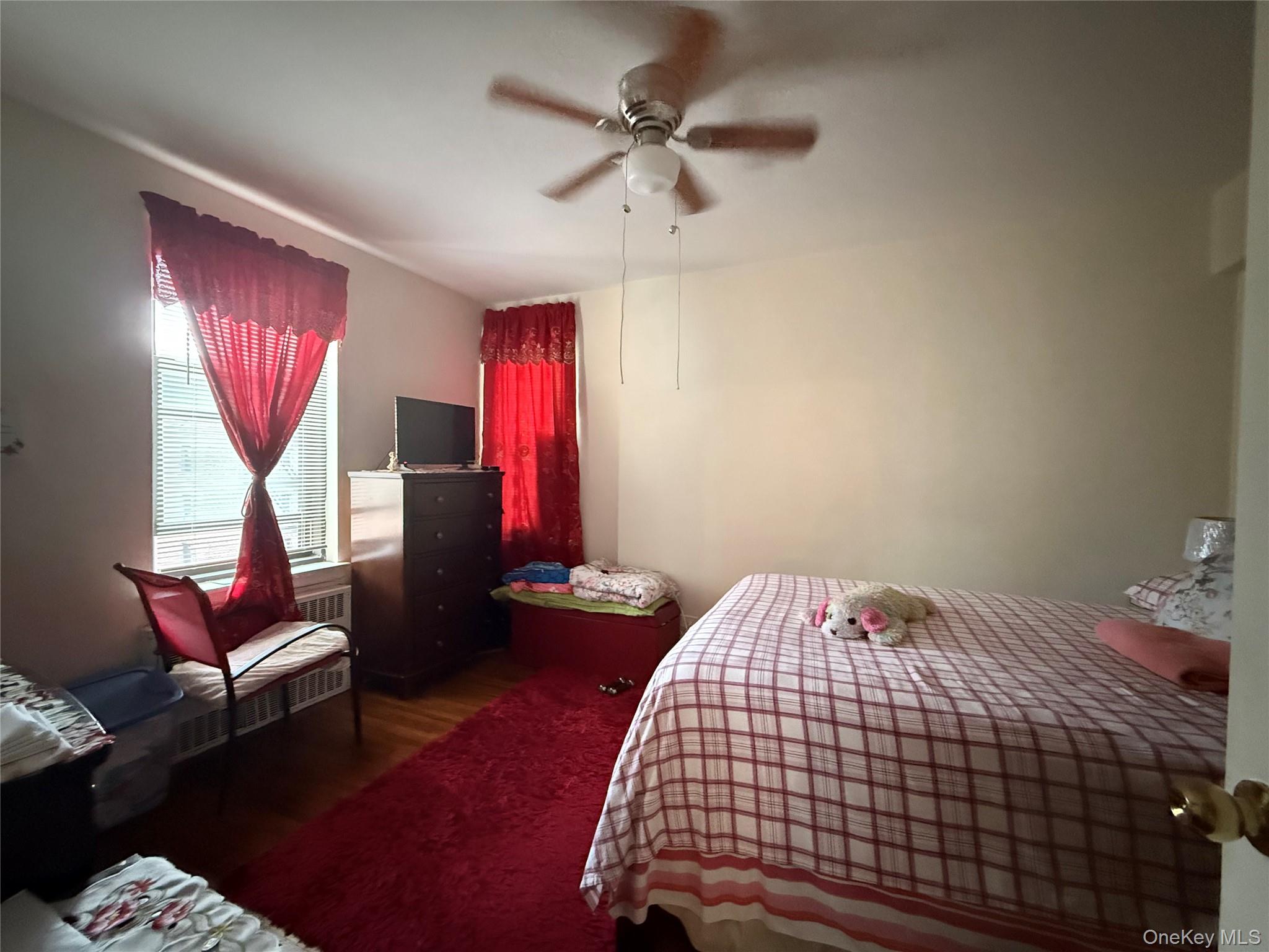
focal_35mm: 14
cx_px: 634
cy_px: 476
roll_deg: -0.6
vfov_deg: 85.7
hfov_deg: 102.1
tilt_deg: -0.1
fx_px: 513
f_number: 2.2
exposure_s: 1/40
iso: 1250
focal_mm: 2.22
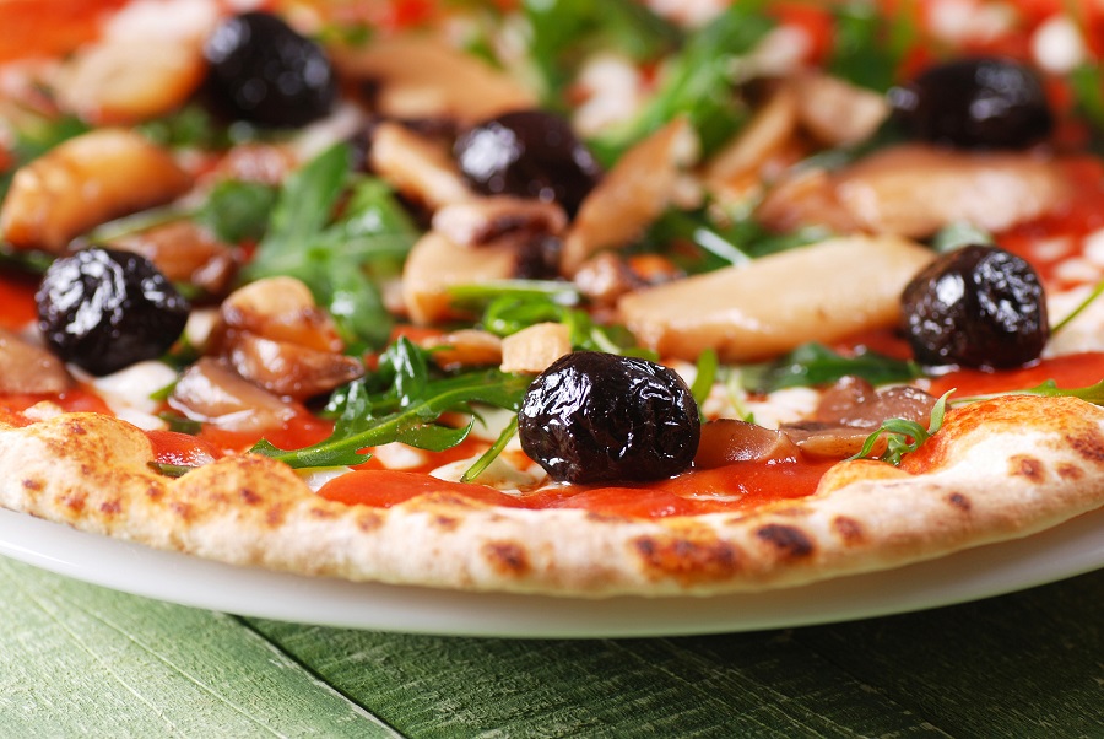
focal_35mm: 135
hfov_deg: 15.2
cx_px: 552
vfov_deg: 10.2
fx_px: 4144
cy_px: 370
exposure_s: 1/100
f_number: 5.6
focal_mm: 90
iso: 100
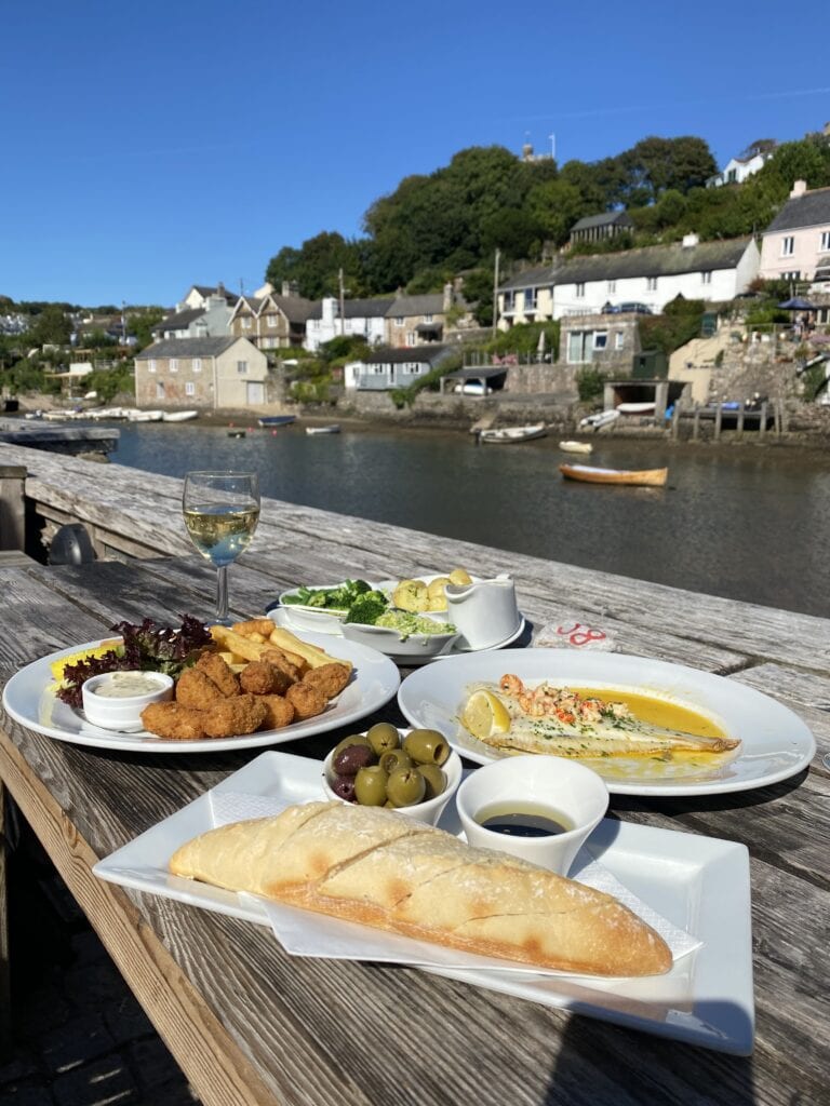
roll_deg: -1.0
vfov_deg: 67.3
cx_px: 415
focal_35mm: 26
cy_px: 553
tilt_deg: -9.9
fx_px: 831
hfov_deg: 53.1
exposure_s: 1/5495
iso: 32
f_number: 1.8
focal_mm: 4.25
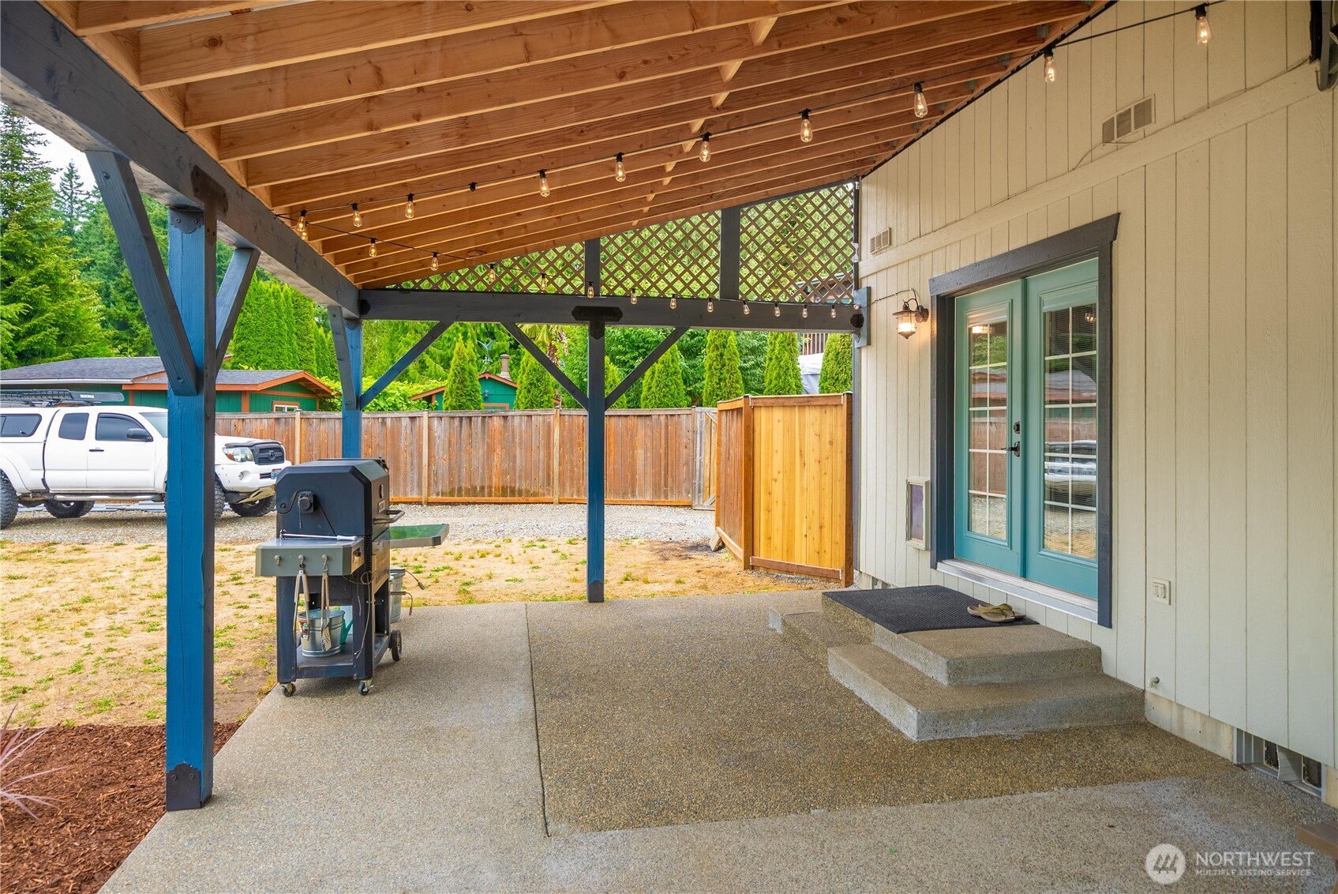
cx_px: 669
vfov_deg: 57.3
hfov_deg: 78.6
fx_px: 818
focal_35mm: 22
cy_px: 447
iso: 160
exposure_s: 1/30
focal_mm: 22
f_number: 7.1
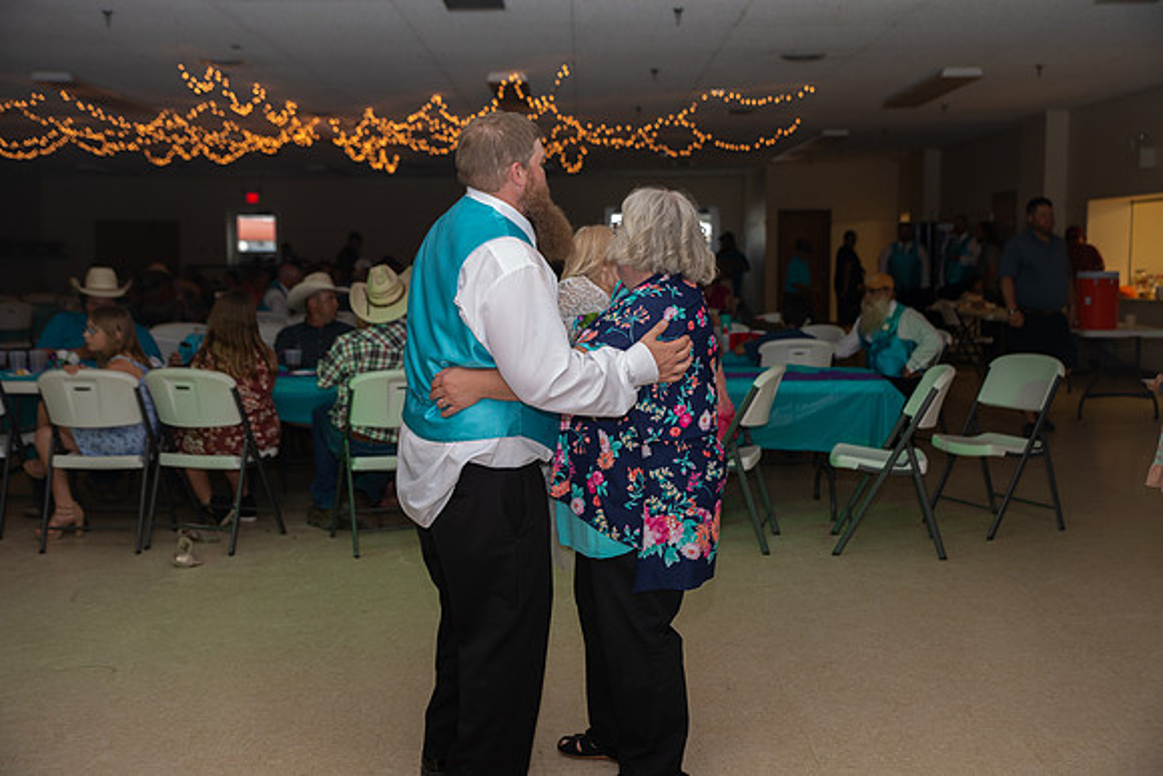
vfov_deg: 33.4
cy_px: 388
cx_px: 582
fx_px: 1292
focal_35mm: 40
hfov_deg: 48.4
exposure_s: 1/125
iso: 800
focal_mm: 40
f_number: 3.5
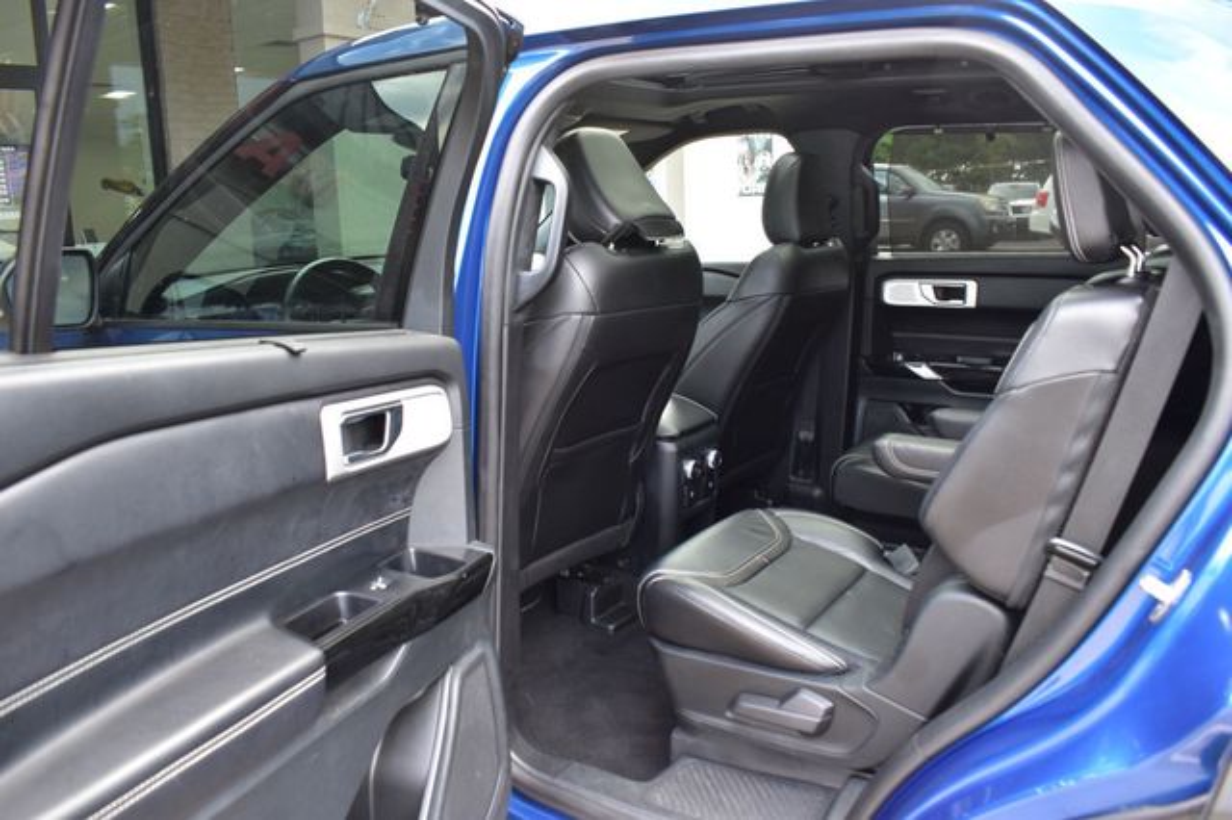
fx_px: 923
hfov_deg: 67.4
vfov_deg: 47.9
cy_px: 410
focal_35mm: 27
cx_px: 616
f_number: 6.3
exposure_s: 1/20
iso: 400
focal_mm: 18
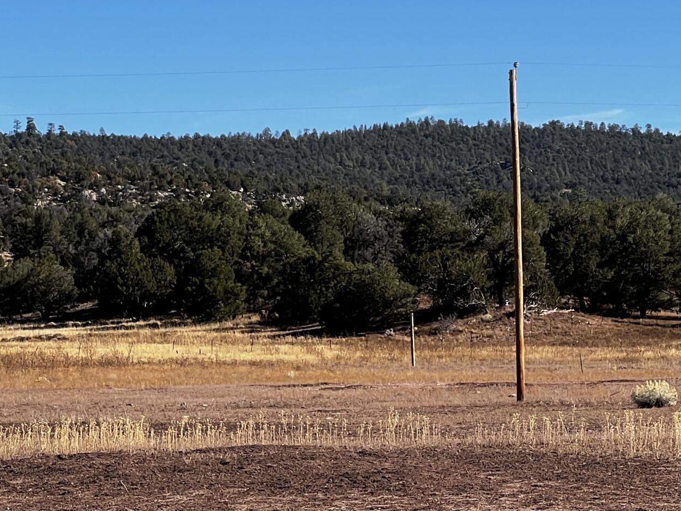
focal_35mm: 184
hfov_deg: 10.7
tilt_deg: -0.2
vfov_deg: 8.1
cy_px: 415
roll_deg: +1.4
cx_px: 577
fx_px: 3621
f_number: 2.8
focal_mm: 9
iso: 32
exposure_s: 1/664
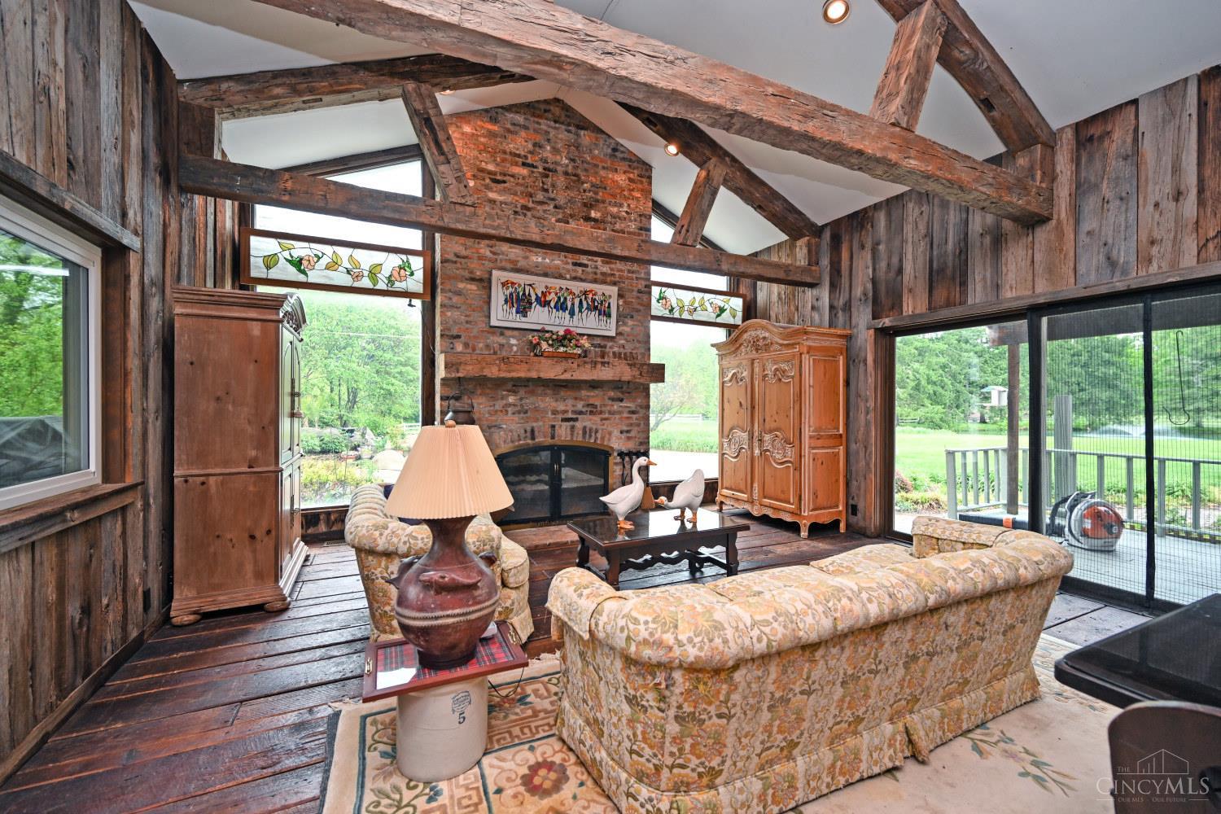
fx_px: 475
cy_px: 407
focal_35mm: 14
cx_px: 610
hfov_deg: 104.3
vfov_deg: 81.2
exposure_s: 1/60
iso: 220
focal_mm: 14
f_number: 4
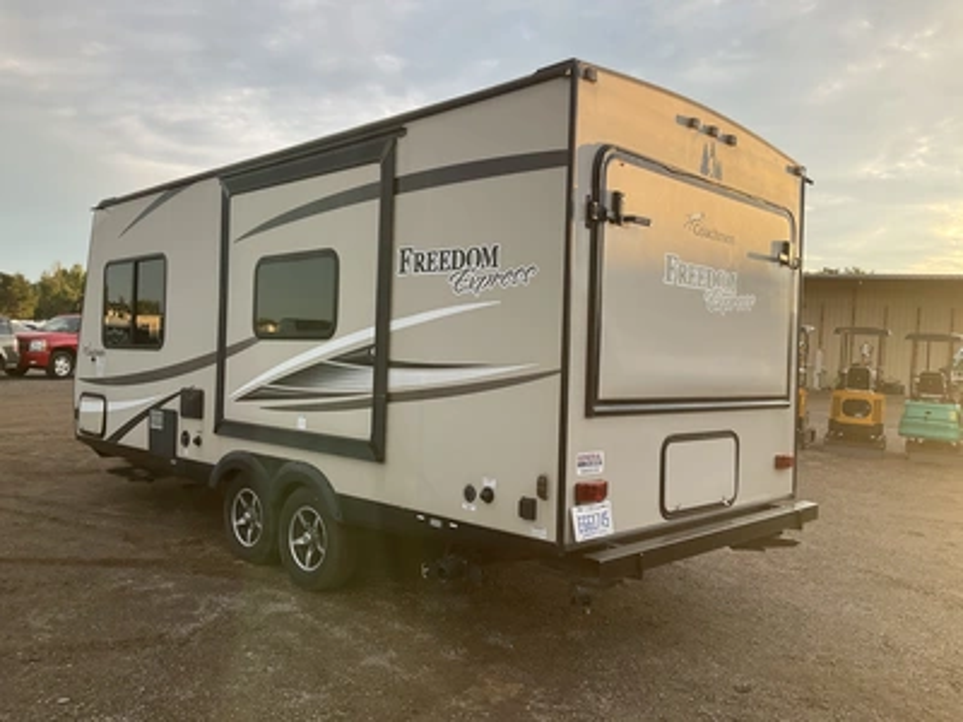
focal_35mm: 29
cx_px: 482
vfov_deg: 48.2
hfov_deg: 61.7
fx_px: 807
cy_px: 361
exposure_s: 1/353
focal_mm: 3
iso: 25
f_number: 1.8
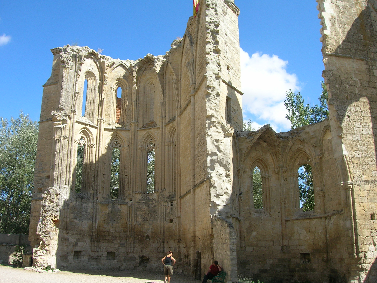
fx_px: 370
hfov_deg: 54.0
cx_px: 188
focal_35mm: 34
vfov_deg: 41.8
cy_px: 142
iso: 50
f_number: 4.9
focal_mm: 5.7
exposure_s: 1/252
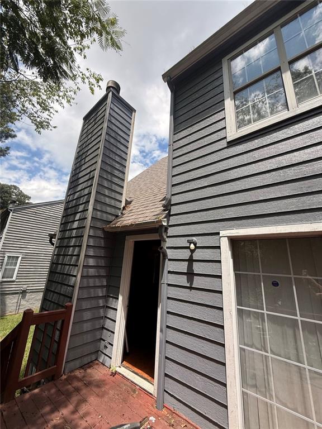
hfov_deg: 85.7
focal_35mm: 14
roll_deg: -4.8
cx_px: 161
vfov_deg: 102.1
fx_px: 174
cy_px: 214
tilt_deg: +18.5
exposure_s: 1/1368
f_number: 2.2
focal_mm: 2.22
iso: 64
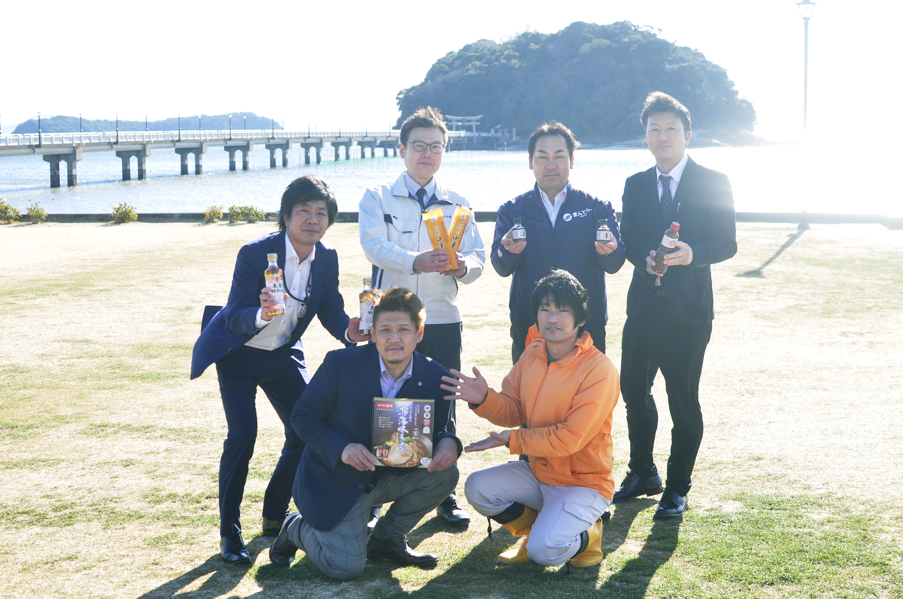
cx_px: 452
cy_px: 300
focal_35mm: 52
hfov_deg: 37.9
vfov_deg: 25.7
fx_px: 1315
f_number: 4.5
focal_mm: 35
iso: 250
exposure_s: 1/640
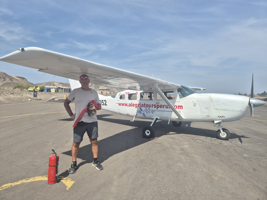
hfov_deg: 73.9
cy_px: 100
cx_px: 134
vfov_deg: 58.9
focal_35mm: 23
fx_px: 177
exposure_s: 1/2288
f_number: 1.8
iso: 25
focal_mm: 5.4
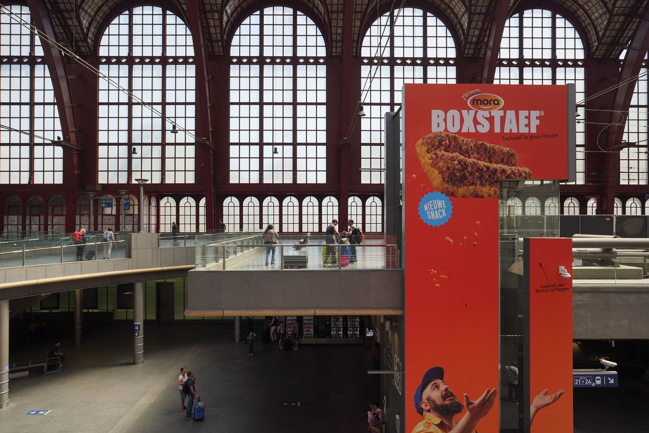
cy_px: 216
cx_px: 324
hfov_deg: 73.7
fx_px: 433
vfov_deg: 53.1
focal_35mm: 24
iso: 100
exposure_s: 1/100
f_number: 8
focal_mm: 24
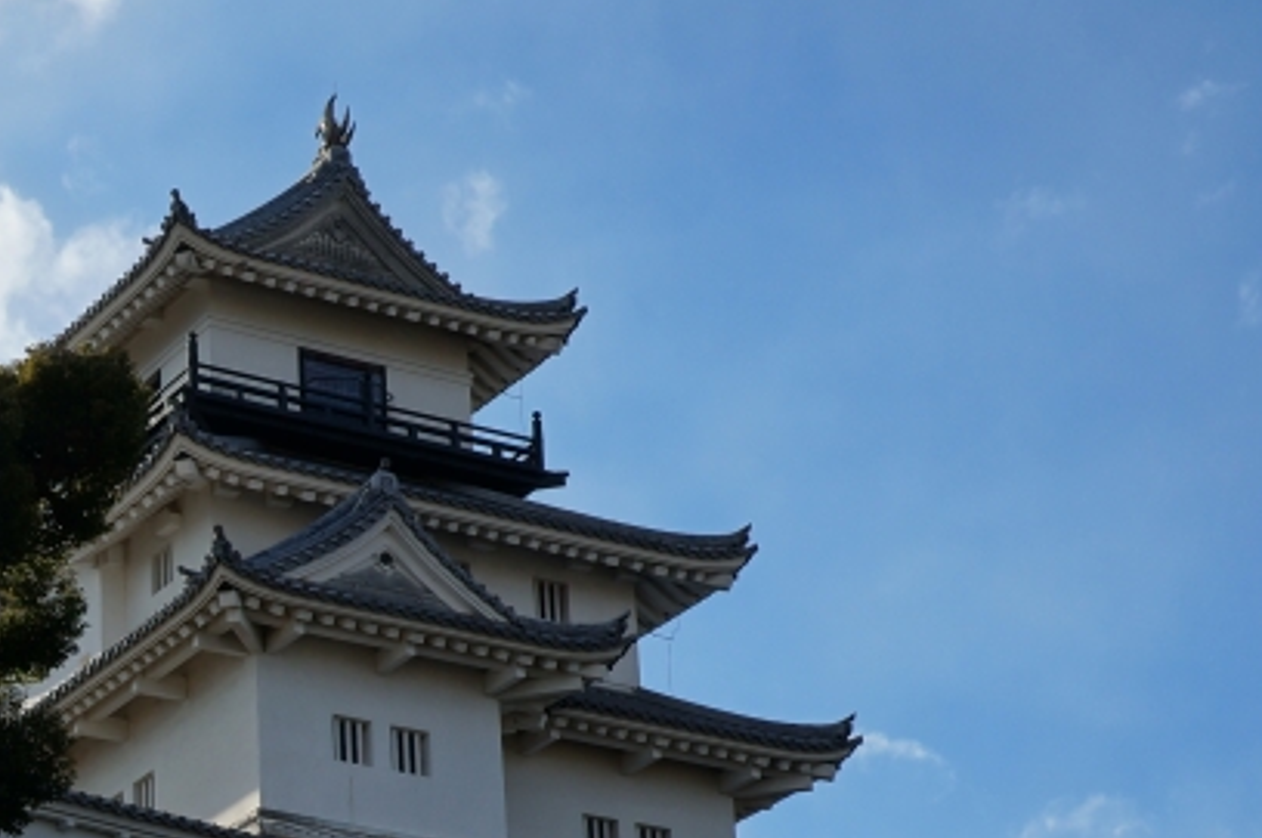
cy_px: 847
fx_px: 3606
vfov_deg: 13.1
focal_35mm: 103
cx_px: -158
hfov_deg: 19.0
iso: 200
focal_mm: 28
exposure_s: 1/500
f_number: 7.1
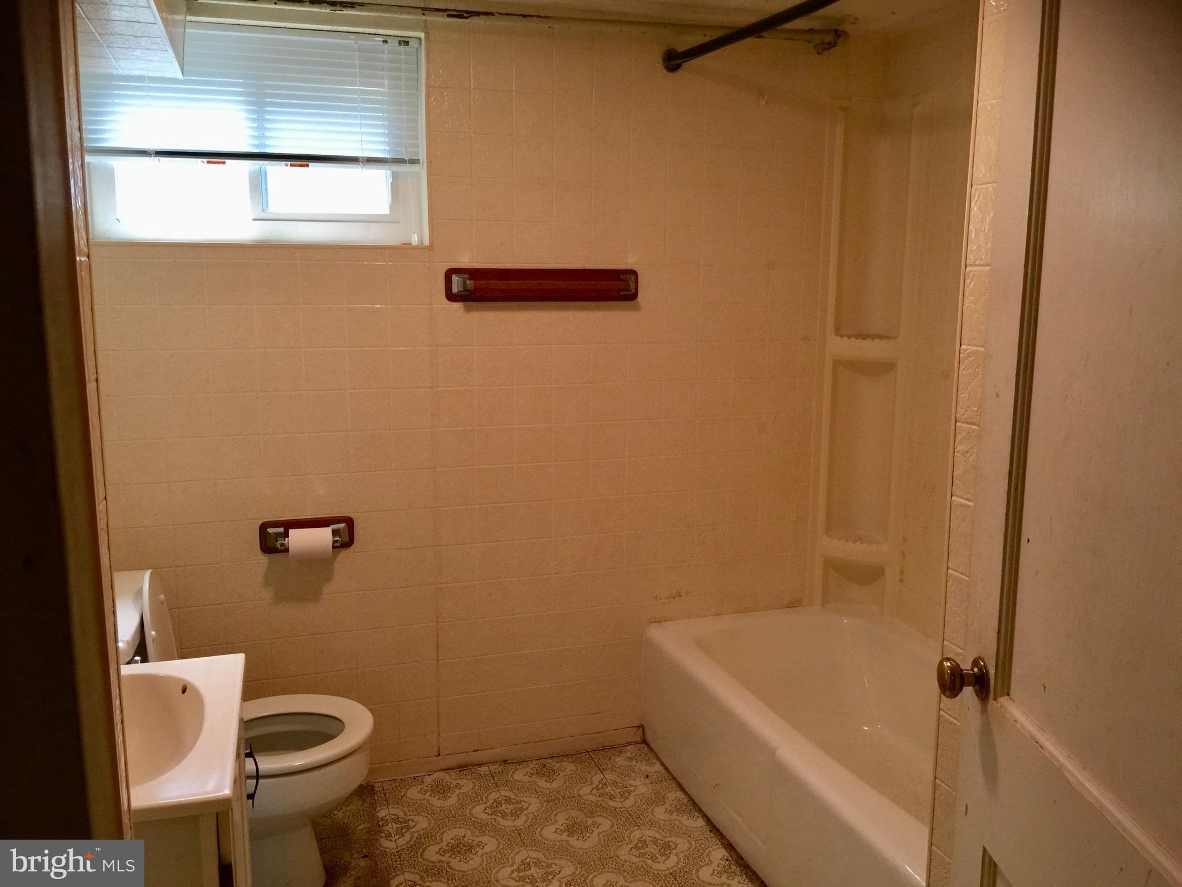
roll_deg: -0.8
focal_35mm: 29
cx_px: 591
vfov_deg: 48.2
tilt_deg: -9.3
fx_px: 990
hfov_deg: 61.7
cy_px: 444
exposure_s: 1/15
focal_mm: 4.15
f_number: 2.2
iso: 80
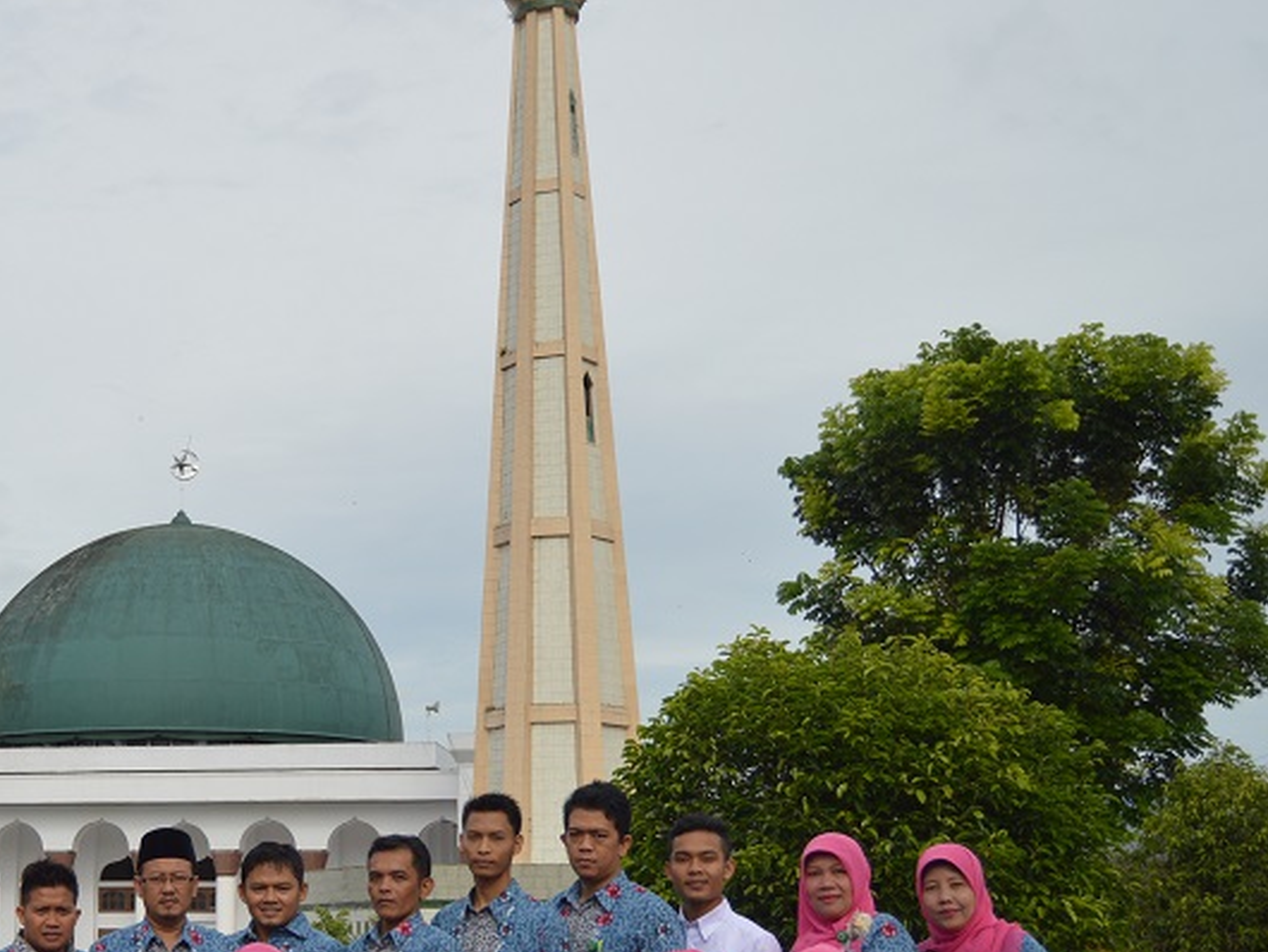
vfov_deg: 26.8
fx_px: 1979
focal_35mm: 54
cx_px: 214
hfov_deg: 34.2
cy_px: 672
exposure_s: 1/1000
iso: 100
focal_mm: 22
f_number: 3.5
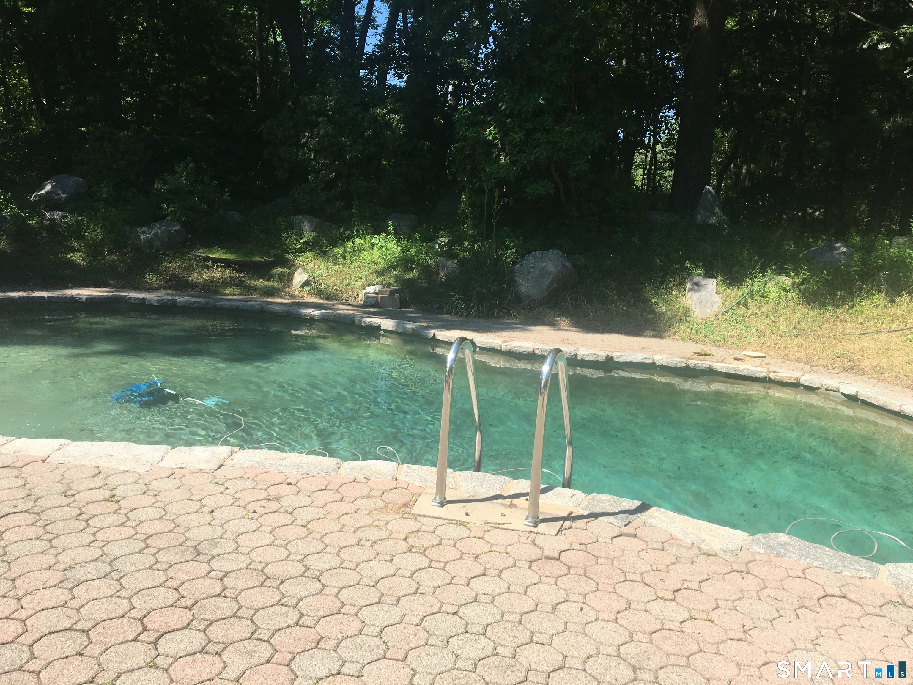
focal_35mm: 29
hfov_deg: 61.7
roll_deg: -4.2
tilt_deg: -7.9
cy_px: 342
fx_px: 765
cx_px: 456
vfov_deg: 48.2
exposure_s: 1/874
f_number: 2.2
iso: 25
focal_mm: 4.15
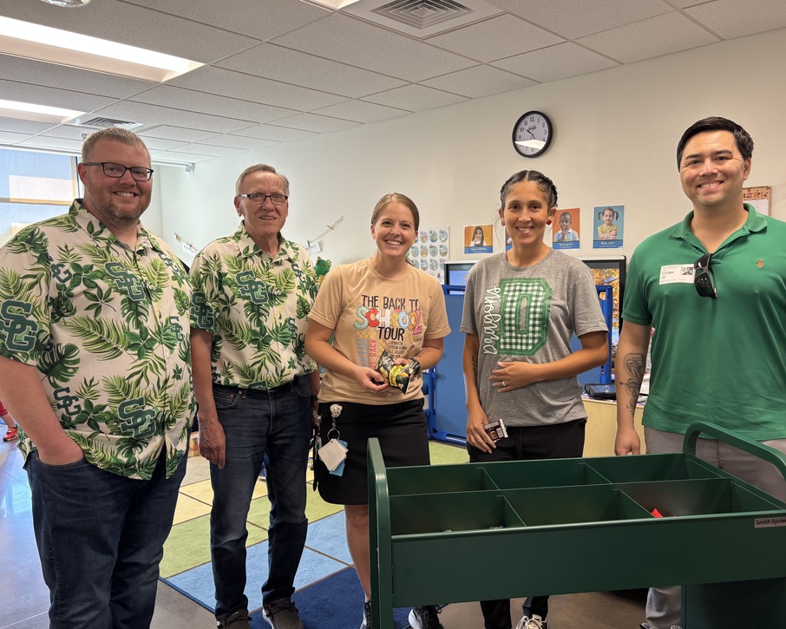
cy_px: 320
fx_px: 651
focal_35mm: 28
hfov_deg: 62.2
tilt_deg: -4.3
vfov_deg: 51.5
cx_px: 413
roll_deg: +1.1
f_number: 1.6
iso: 125
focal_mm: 5.96
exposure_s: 1/60
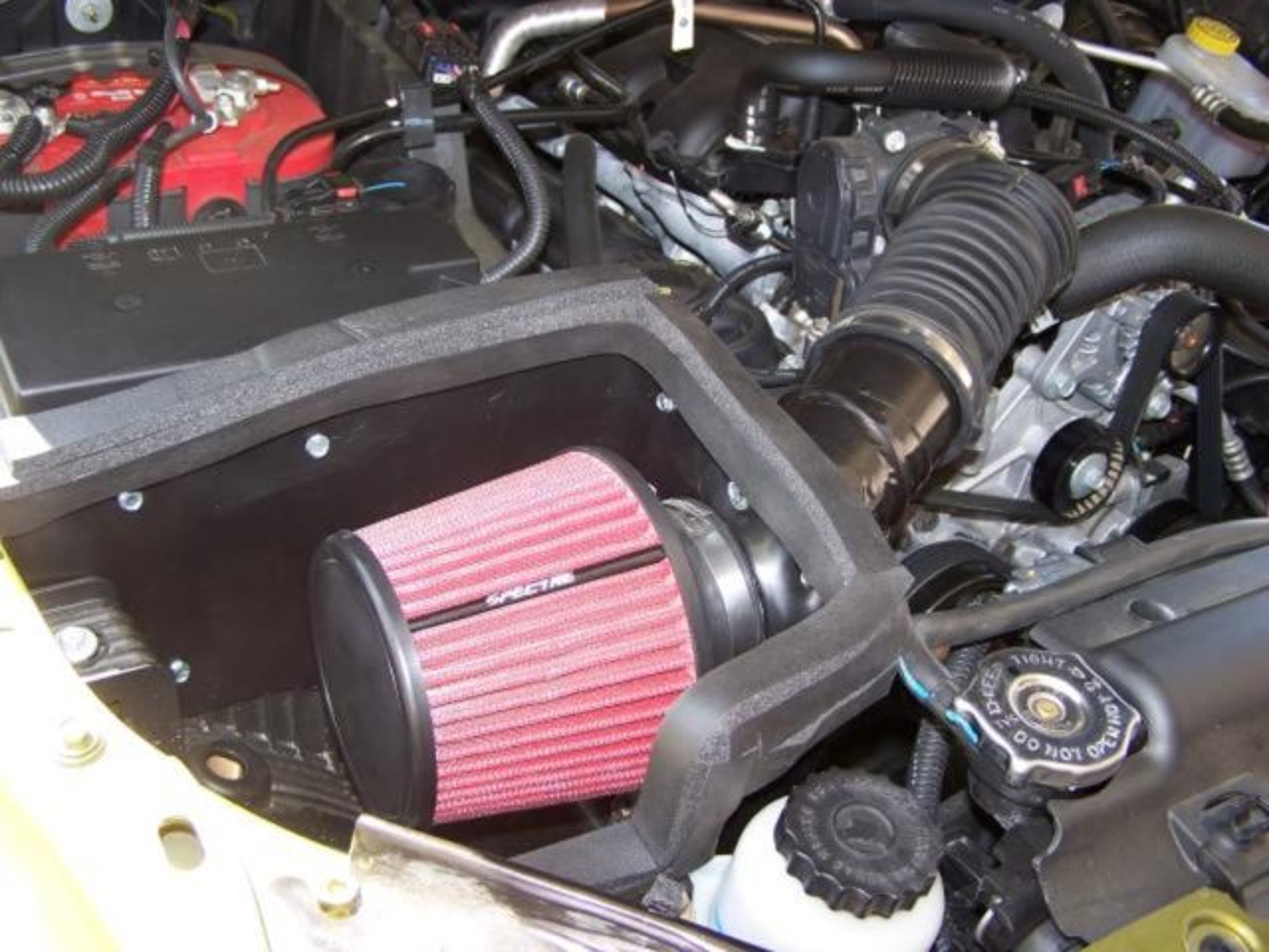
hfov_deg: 49.0
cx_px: 634
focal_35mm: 38
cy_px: 476
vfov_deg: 37.7
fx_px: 1393
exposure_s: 1/60
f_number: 2.8
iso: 80
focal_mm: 6.3
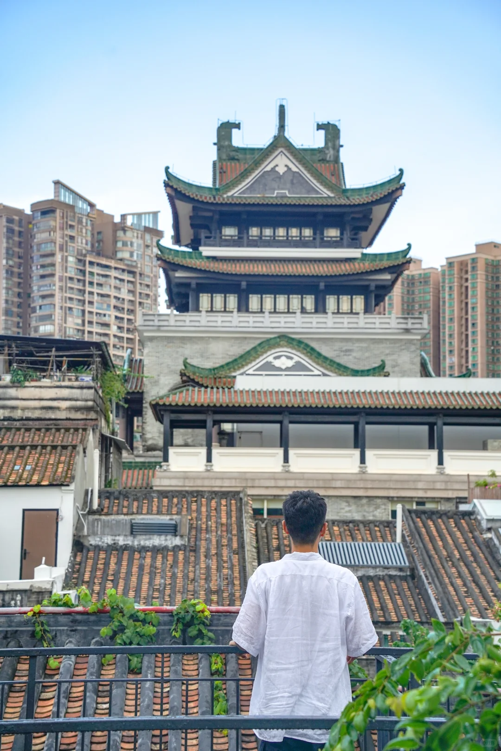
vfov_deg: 33.9
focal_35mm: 59
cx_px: 250
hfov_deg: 23.0
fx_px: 1232
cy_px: 376
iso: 250
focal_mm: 59
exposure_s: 1/200
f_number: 6.3
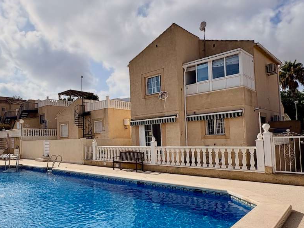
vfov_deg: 51.2
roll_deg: +2.2
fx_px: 237
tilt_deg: +3.3
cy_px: 130
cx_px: 95
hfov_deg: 63.2
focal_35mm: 27
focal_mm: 2.22
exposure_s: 1/4630
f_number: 2.2
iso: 50
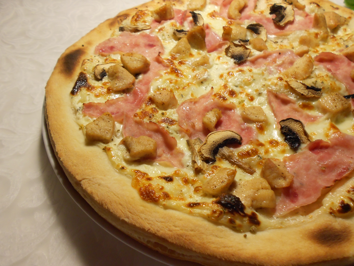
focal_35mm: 26
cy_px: 133
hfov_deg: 67.3
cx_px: 177
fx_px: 266
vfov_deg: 53.1
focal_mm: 4.6
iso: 200
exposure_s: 1/30
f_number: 3.2
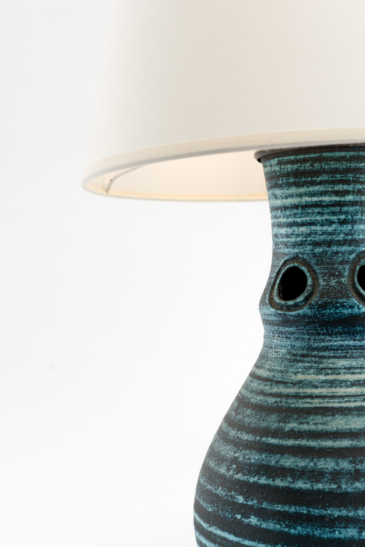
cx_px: 182
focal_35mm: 50
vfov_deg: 39.6
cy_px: 274
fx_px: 760
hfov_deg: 27.0
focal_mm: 50
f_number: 8
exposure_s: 1/80
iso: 250
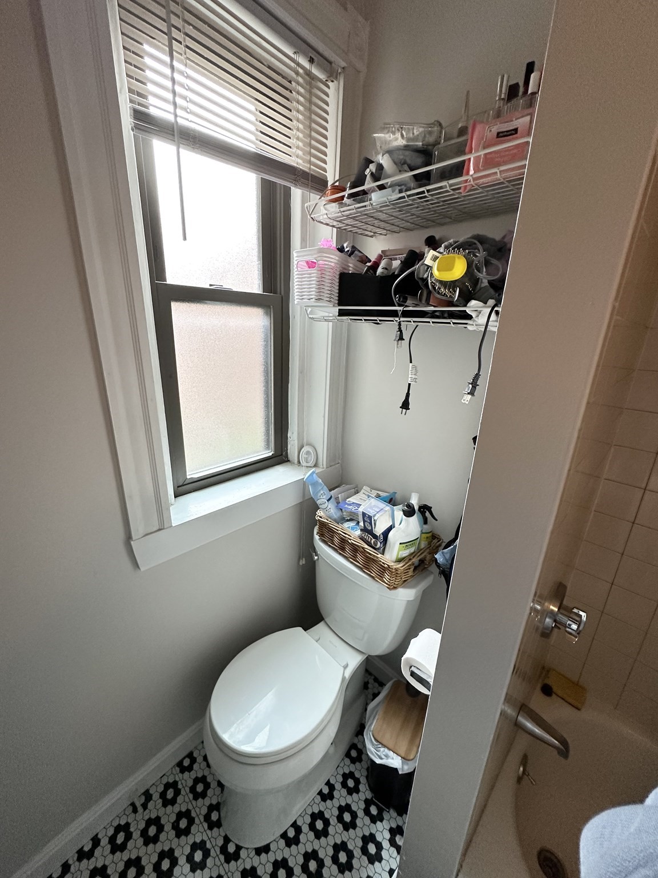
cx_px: 329
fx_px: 355
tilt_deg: -17.0
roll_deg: -3.3
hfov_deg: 85.7
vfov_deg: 102.1
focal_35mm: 14
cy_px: 439
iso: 200
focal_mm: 2.22
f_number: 2.2
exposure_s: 1/60
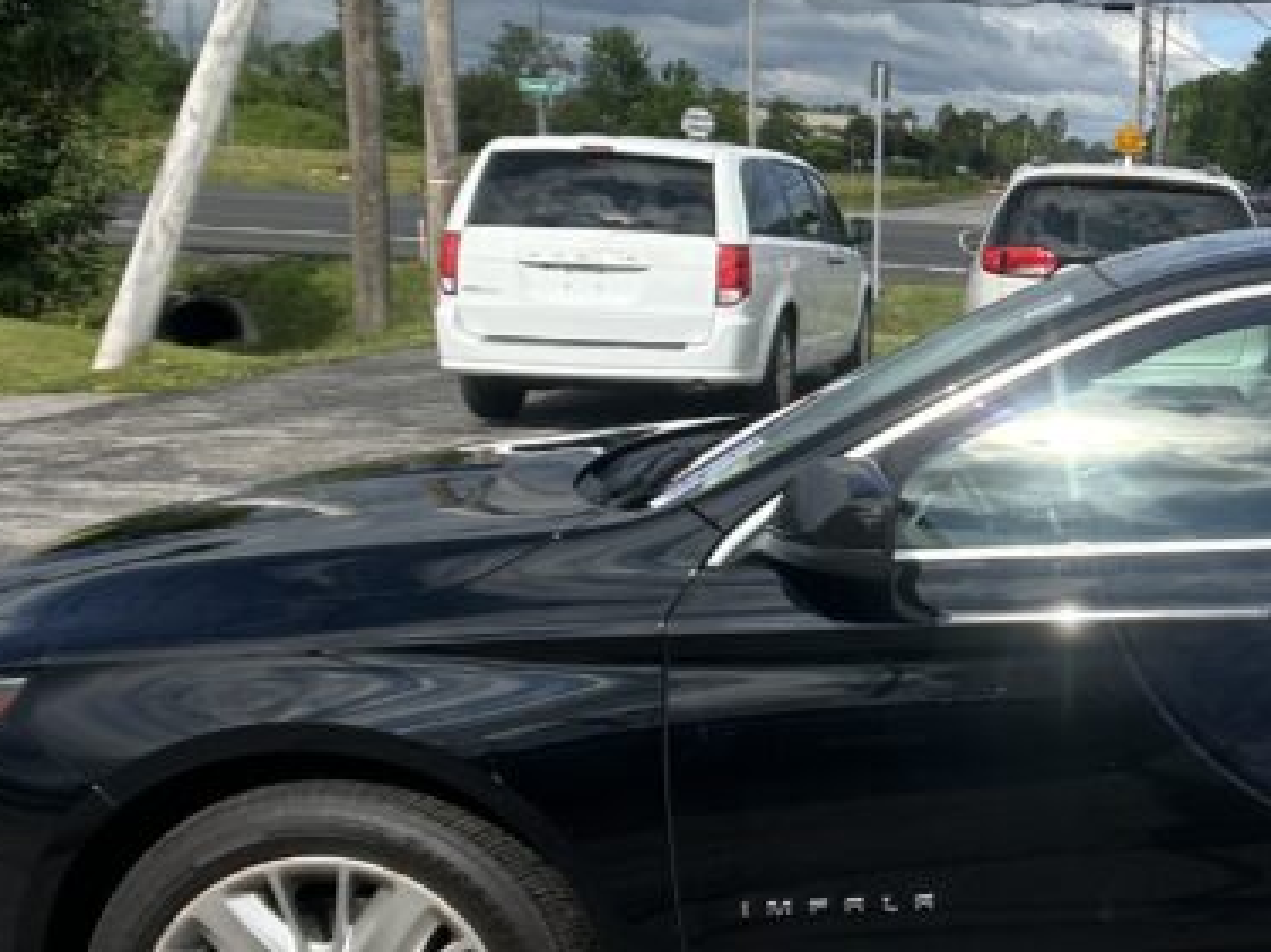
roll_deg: -2.4
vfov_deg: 20.7
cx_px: 1278
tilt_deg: -7.1
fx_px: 2606
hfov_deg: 26.0
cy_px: 464
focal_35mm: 71
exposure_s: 1/4630
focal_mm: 5.7
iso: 50
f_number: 1.5
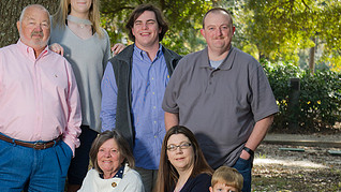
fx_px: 1483
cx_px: 139
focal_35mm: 164
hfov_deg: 13.1
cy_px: 149
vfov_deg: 7.4
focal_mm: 86
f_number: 5
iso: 160
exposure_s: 1/80
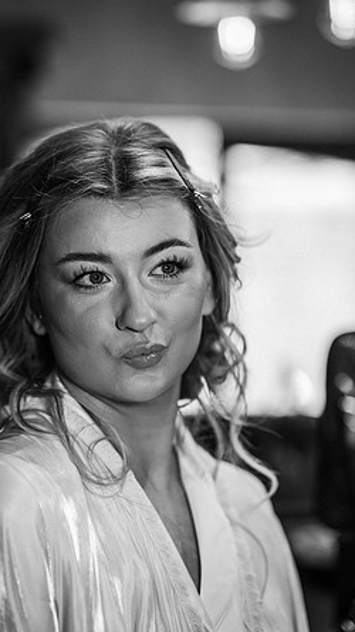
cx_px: 155
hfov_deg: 13.4
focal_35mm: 90
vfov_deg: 23.7
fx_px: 1508
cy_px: 315
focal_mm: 85
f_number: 2.2
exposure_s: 1/200
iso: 125
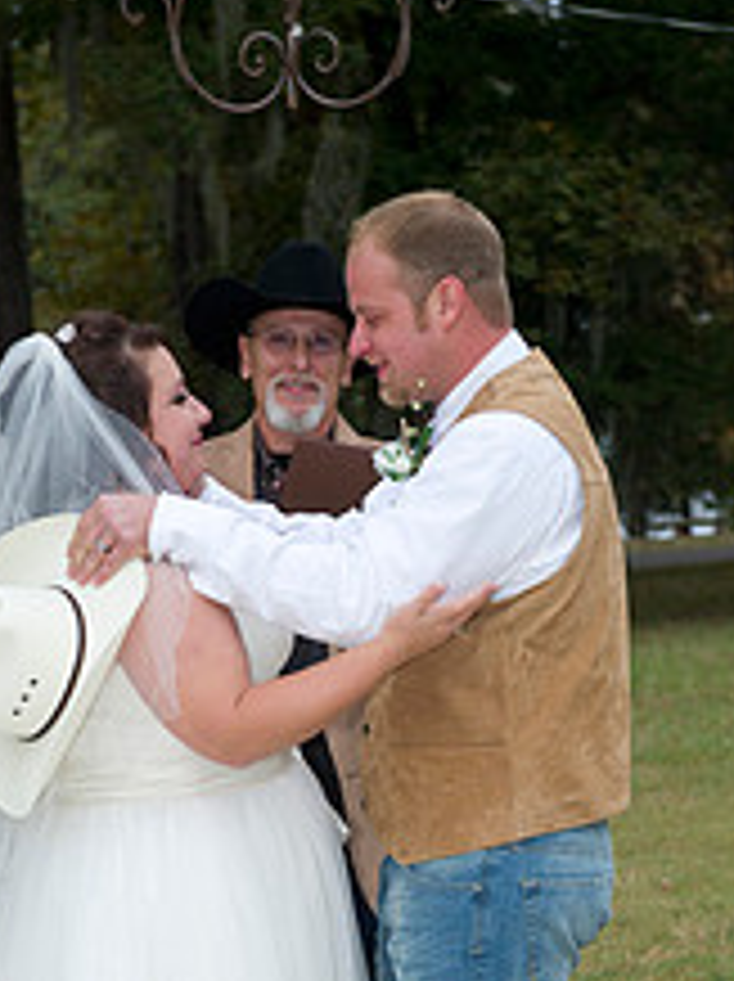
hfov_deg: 12.0
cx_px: 290
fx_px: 3484
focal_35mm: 123
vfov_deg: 15.8
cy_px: 909
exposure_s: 1/160
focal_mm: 62
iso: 800
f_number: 4.5
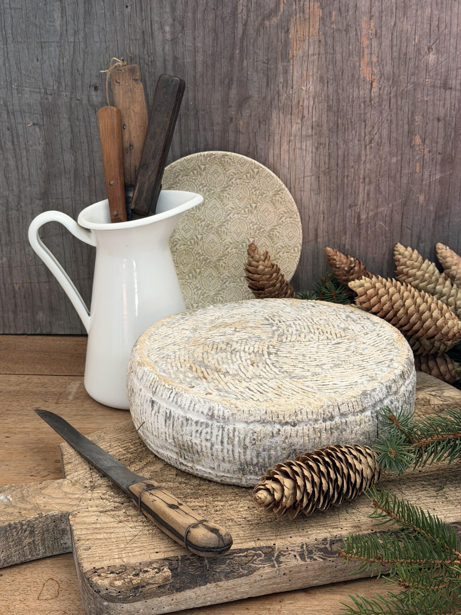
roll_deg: +1.7
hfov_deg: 30.3
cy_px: 308
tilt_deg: -21.7
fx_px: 852
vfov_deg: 39.7
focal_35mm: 48
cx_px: 230
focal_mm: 6.76
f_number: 1.78
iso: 160
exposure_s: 1/60
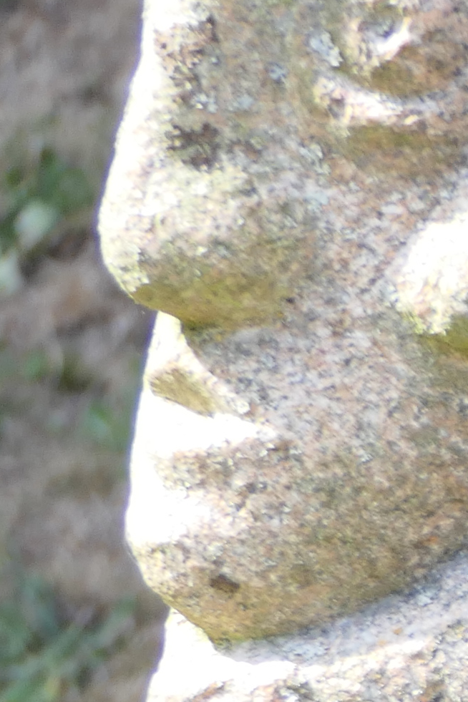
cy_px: 907
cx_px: 1550
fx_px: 6415
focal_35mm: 329
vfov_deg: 6.2
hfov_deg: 4.0
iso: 125
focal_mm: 21.6
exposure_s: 1/200
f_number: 4
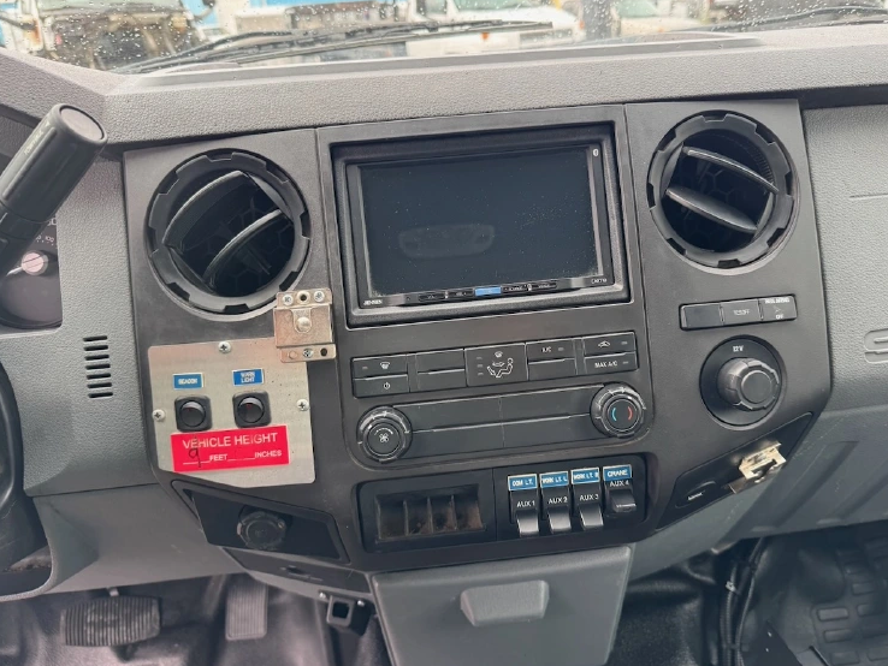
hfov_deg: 67.3
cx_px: 460
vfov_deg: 53.1
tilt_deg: -24.7
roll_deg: +4.9
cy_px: 321
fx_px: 667
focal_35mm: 26
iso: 80
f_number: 1.78
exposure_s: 1/139
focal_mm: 6.76
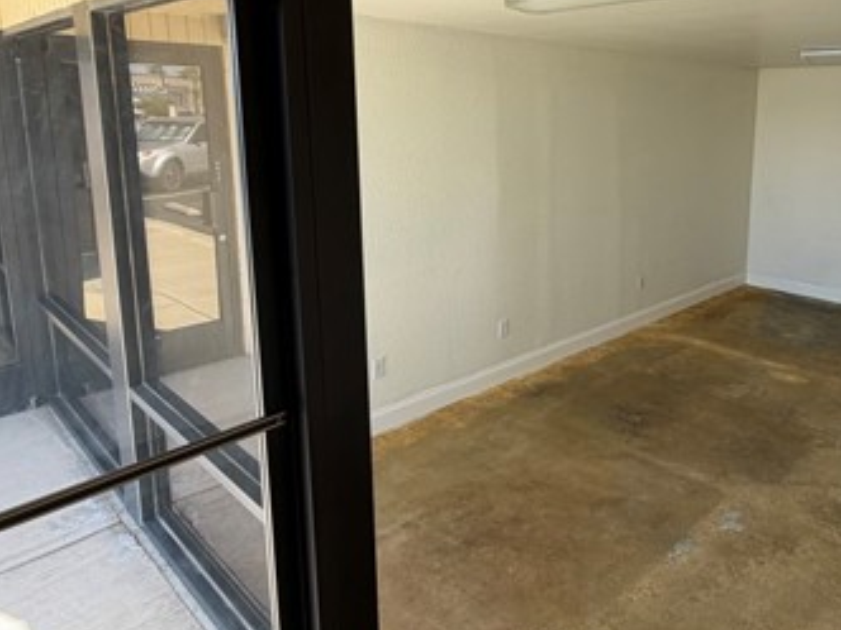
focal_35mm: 27
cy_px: 218
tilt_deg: -10.1
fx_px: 656
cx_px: 588
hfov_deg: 63.0
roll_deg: -0.1
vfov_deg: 50.6
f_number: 2.2
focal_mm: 2.22
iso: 64
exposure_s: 1/121
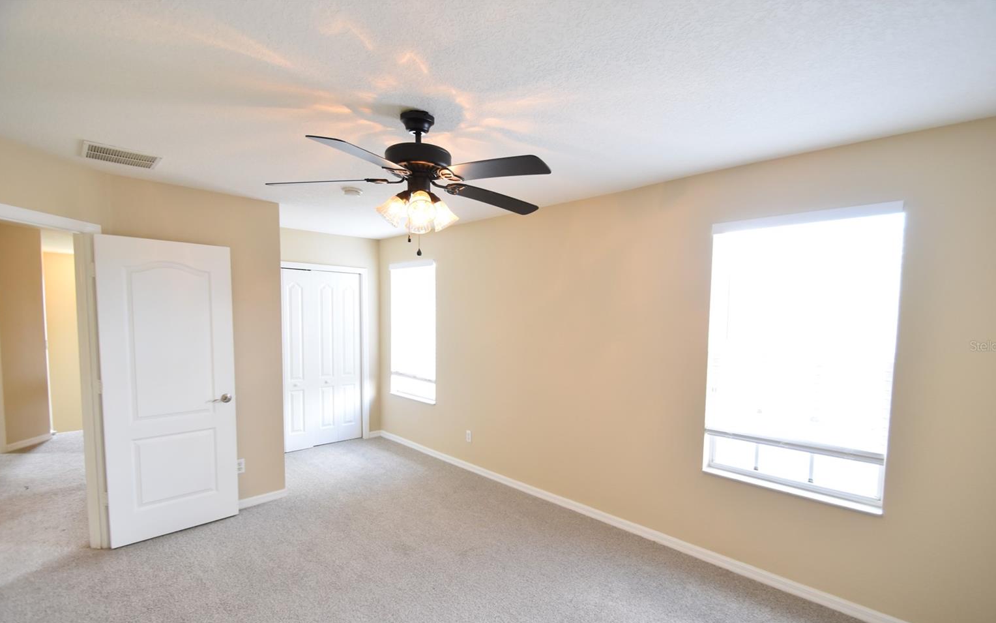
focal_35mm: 16
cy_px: 346
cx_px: 506
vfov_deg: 71.0
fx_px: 434
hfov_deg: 97.8
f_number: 4
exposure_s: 1/60
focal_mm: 10
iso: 720
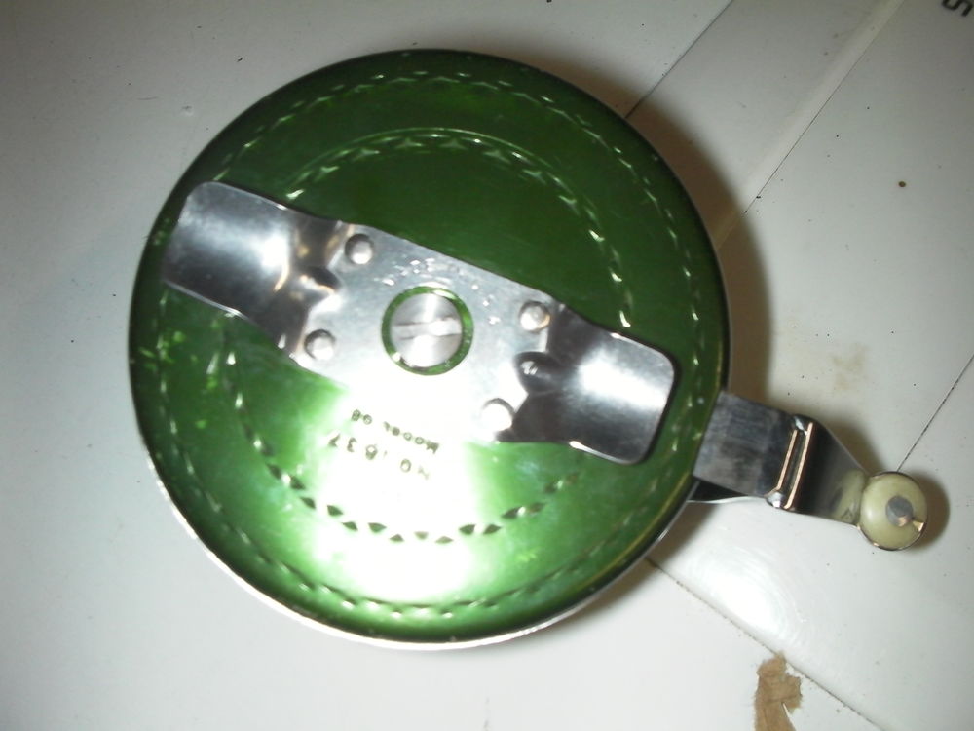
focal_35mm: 38
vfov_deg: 37.7
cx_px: 487
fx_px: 1069
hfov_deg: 49.0
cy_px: 366
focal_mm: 6.3
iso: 200
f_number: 5.6
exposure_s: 1/30
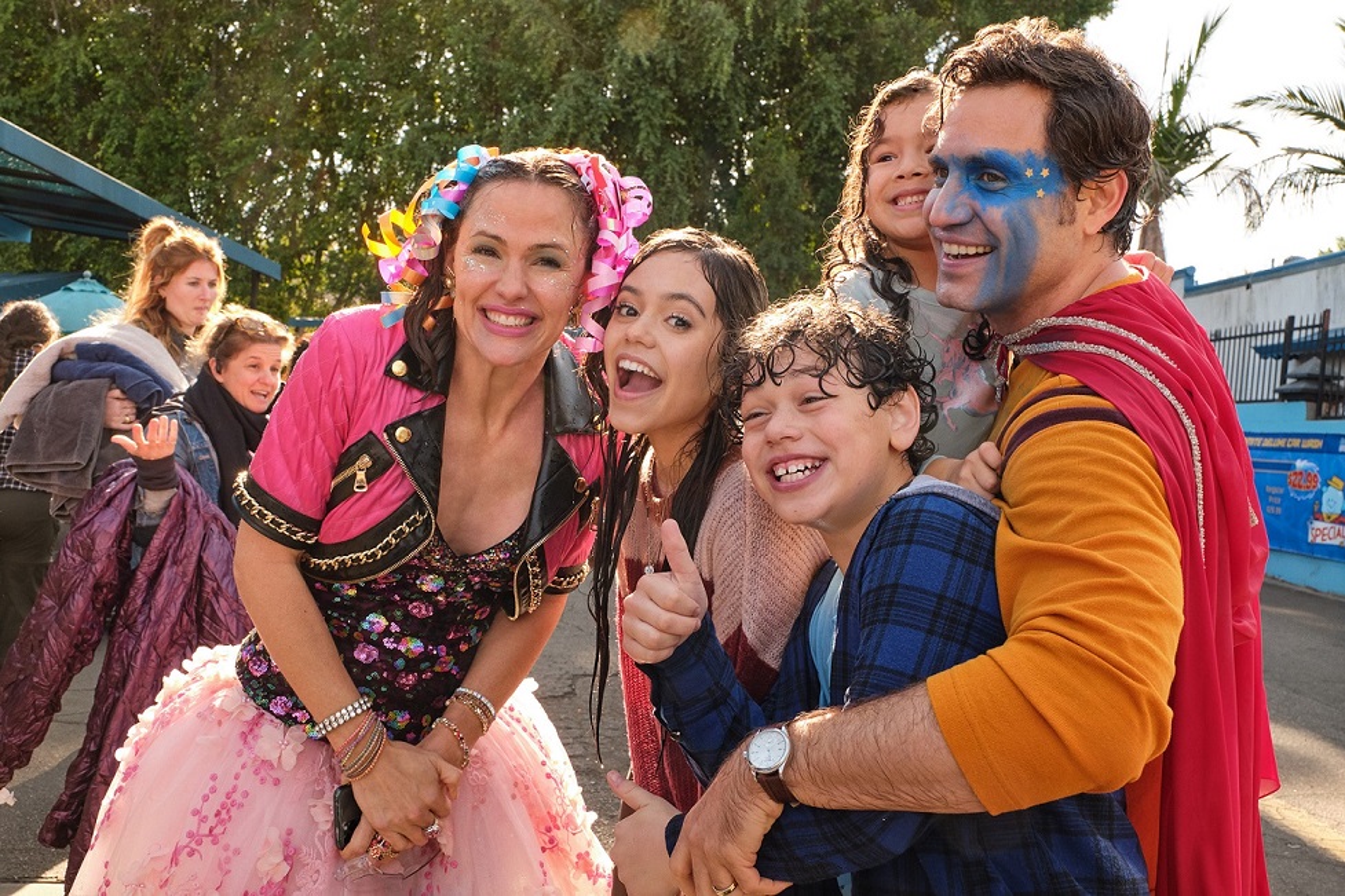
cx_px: 672
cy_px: 448
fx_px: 1233
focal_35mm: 33
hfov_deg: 57.2
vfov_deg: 40.0
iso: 800
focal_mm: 22
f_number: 8
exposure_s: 1/250
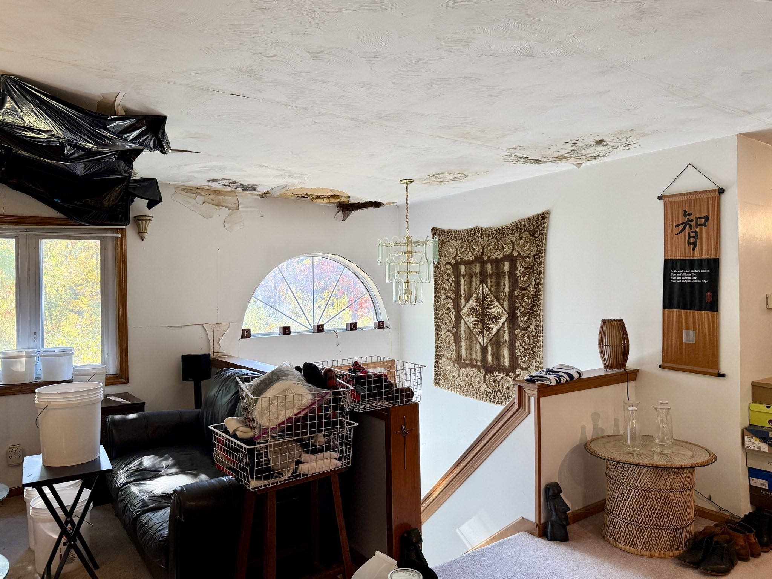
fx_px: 535
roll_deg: +1.4
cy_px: 290
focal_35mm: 24
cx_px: 386
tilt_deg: -0.3
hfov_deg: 71.6
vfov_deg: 56.8
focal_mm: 6.76
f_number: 1.78
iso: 160
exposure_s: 1/120
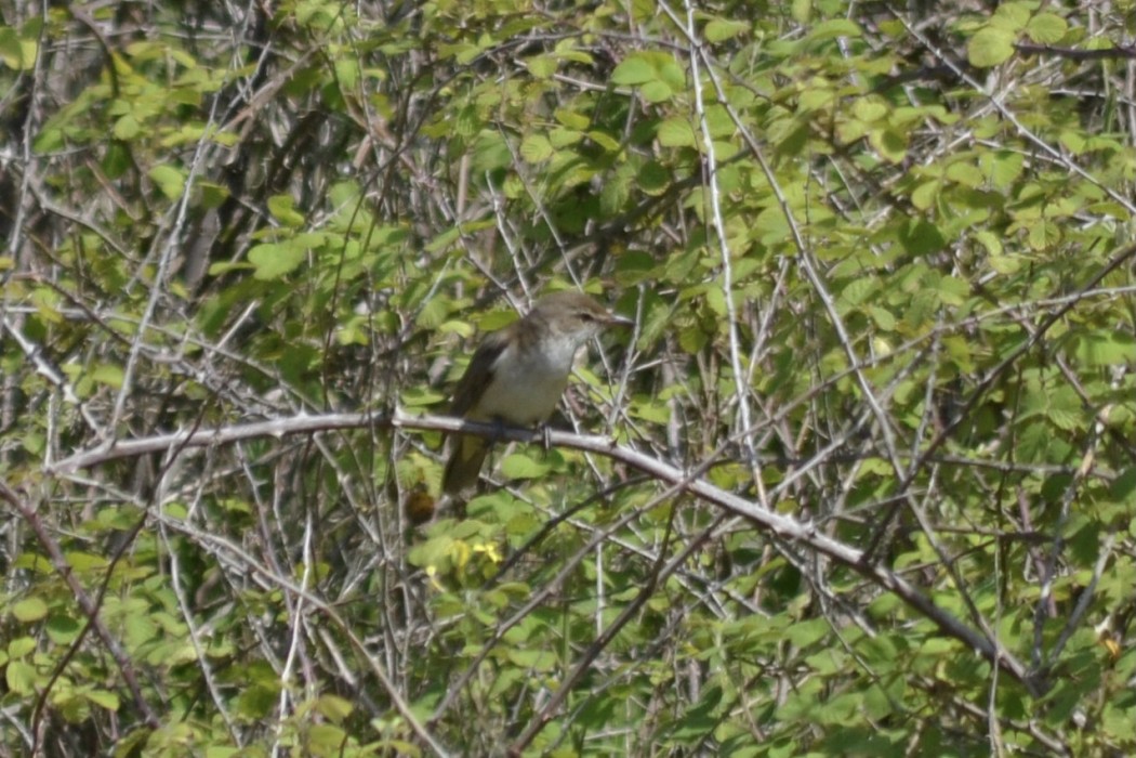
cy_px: 379
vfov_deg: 3.1
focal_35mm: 450
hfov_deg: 4.6
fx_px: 14199
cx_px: 568
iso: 200
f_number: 5.6
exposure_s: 1/1250
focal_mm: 300
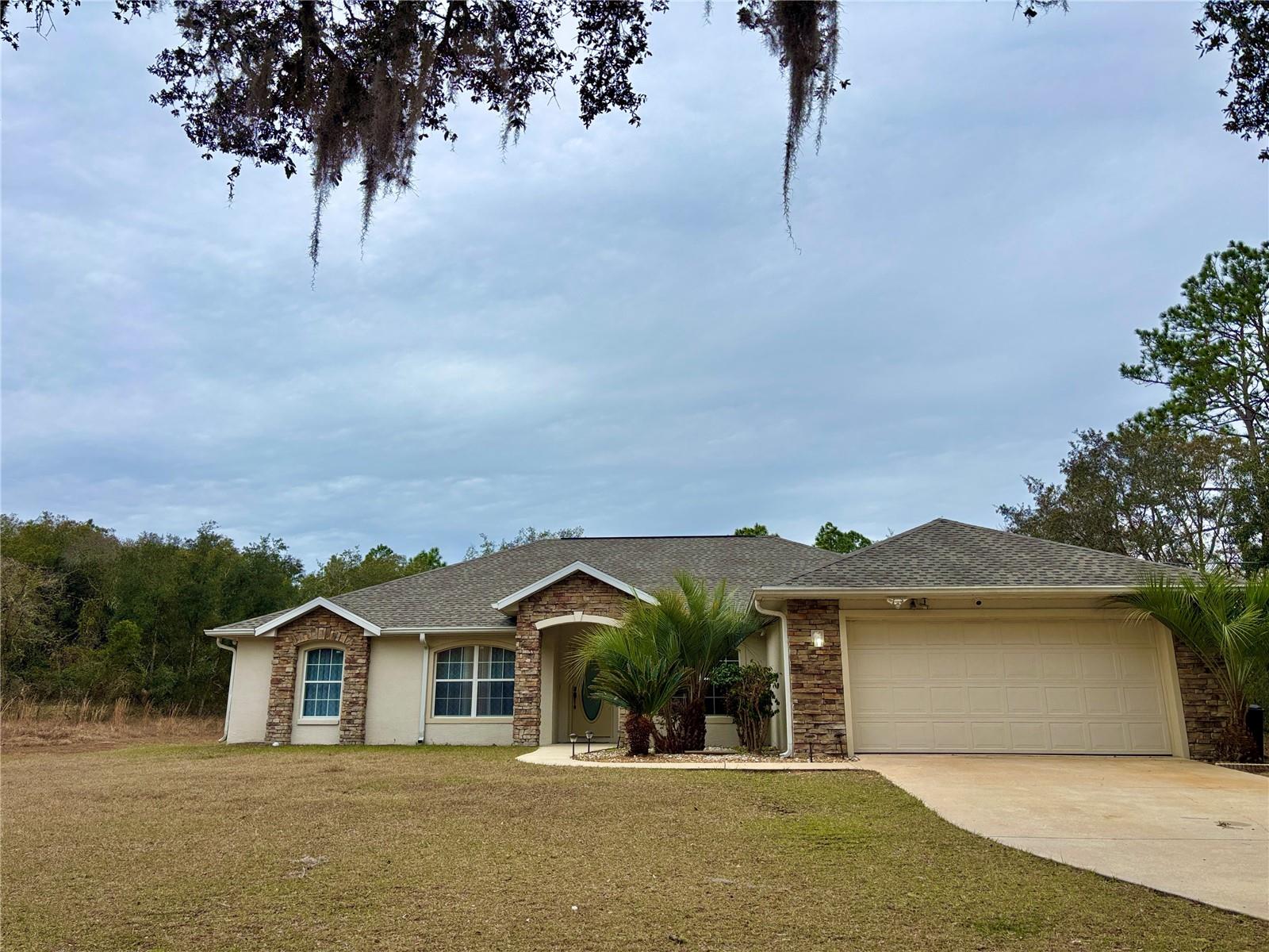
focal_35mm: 26
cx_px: 634
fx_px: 953
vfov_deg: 53.1
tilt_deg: +15.4
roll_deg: -0.3
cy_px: 476
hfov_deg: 67.3
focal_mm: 5.96
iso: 50
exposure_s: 1/1721
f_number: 1.6
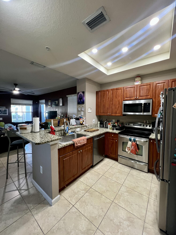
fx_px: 88
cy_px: 118
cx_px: 88
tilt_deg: -3.8
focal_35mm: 13
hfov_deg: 89.9
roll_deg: +0.2
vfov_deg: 106.2
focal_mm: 1.57
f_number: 1.8
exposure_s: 1/60
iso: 320
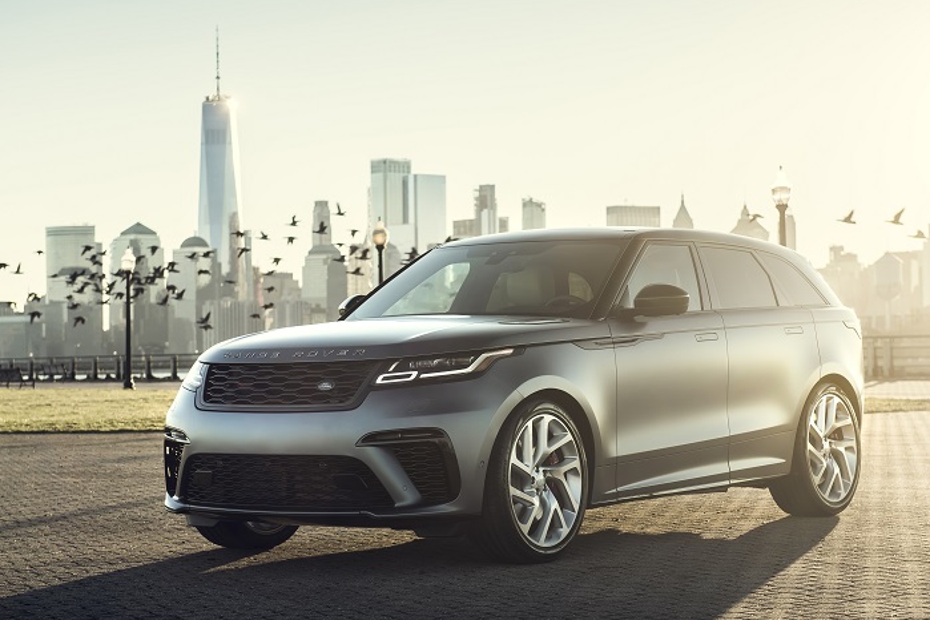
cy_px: 329
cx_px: 442
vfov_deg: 16.5
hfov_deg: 24.5
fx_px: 2144
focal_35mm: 83
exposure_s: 1/125
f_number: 4
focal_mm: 58
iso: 31
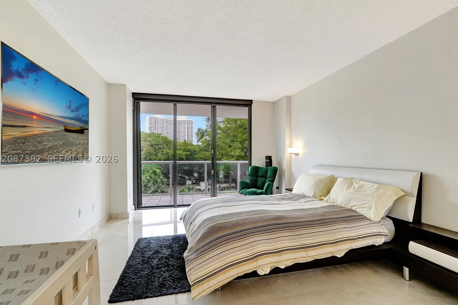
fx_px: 223
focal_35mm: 18
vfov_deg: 68.8
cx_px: 230
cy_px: 158
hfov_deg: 91.5
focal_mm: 16.5
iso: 640
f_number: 13
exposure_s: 1/15
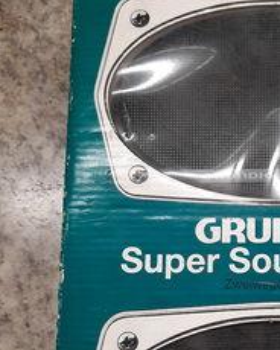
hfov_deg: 27.0
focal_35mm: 53
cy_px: 256
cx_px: 282
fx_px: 549
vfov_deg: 34.7
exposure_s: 1/50
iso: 80
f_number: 2
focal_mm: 4.6
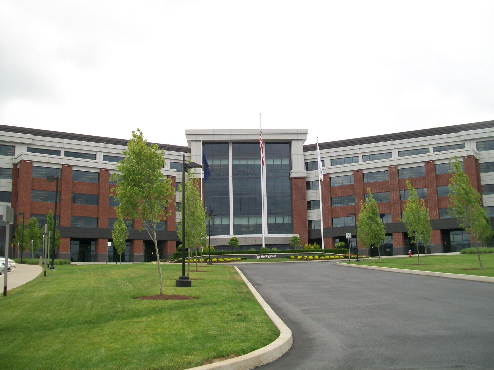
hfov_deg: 51.4
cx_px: 247
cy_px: 185
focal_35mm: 36
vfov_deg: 39.7
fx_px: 514
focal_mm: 6
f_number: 2.7
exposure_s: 1/500
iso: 64
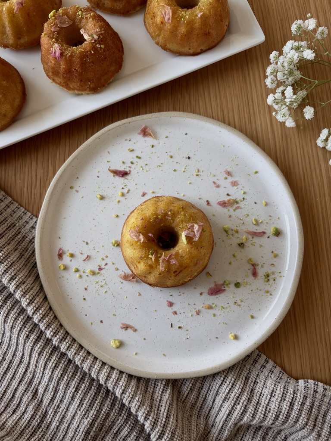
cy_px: 220
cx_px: 166
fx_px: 331
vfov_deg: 67.3
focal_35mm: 26
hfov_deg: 53.1
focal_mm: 5.96
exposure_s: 1/110
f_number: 1.6
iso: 125
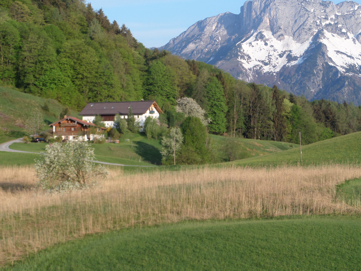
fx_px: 1085
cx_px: 180
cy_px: 136
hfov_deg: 18.9
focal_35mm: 104
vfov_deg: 14.2
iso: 80
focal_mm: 17
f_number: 4.4
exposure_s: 1/250
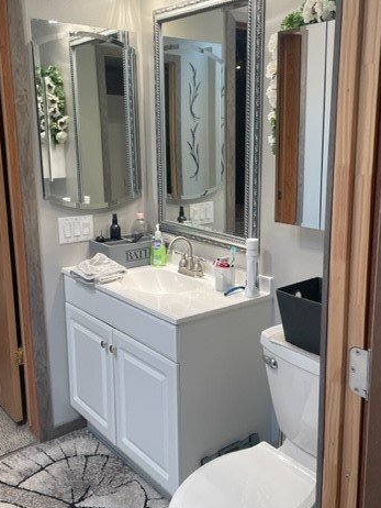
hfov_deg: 39.6
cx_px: 222
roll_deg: +0.5
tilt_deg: -12.2
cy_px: 238
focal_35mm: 36
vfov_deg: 51.3
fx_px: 528
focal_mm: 4.2
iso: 100
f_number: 1.6
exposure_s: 1/120
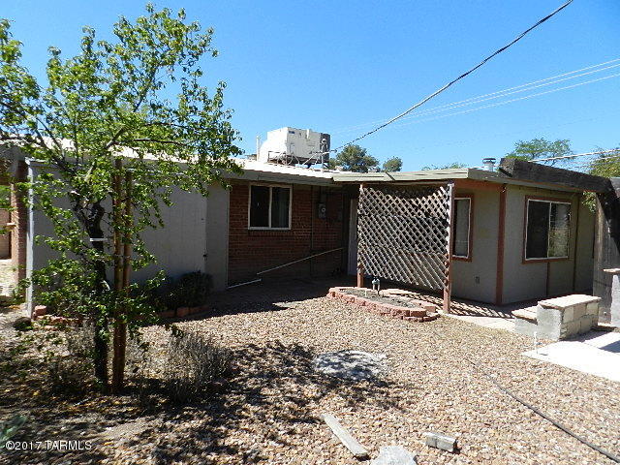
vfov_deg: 58.9
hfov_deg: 73.9
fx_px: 412
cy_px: 232
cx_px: 310
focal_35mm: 23
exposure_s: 1/800
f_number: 4
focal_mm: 4
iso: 160
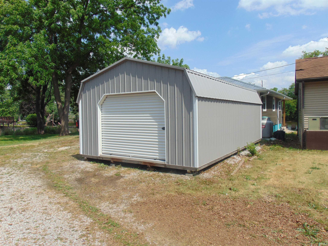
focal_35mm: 25
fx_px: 237
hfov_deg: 69.4
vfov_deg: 54.9
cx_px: 164
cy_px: 123
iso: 80
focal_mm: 4.5
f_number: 7.7
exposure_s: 1/250
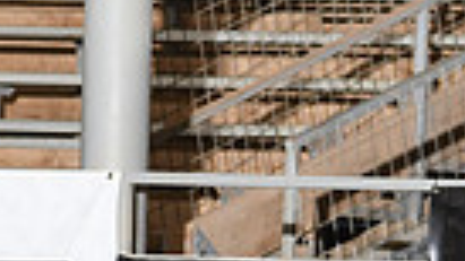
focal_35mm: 973
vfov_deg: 1.2
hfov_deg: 2.2
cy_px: 625
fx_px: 11995
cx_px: 821
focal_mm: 220
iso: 1000
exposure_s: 1/250
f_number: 5.6
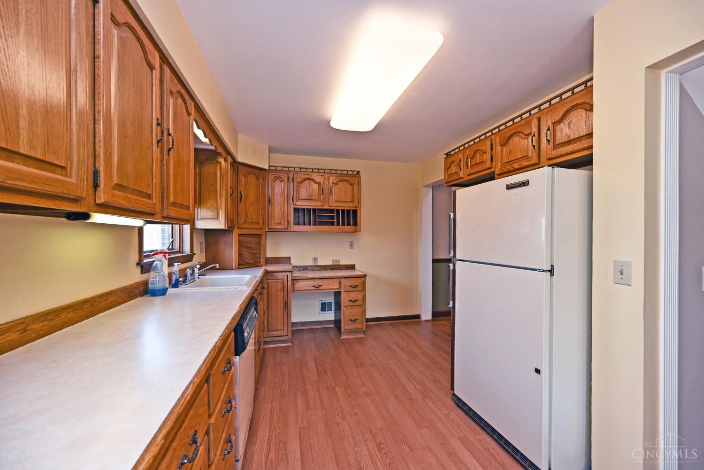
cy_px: 235
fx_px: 274
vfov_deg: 81.2
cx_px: 352
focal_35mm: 14
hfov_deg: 104.3
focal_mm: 14
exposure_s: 1/125
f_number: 5.6
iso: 200
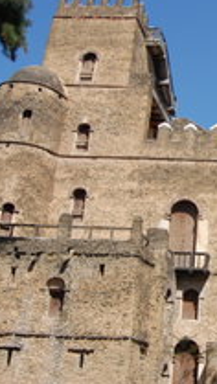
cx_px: 300
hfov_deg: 20.0
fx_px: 551
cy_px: 189
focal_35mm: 54
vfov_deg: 38.5
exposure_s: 1/250
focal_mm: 18
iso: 200
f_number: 8
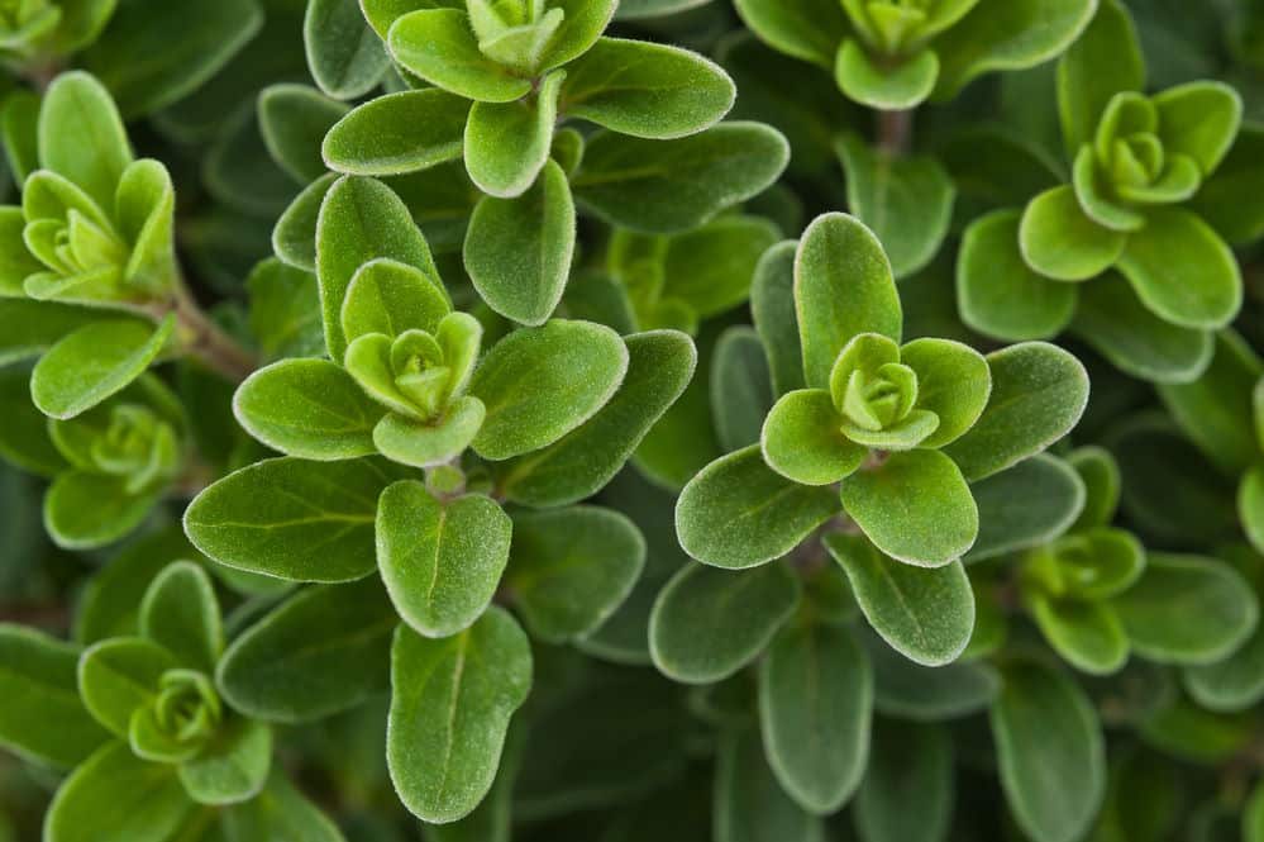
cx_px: 632
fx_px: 2106
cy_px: 421
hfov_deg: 33.4
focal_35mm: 60
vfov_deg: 22.6
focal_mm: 60
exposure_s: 1/250
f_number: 14
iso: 200
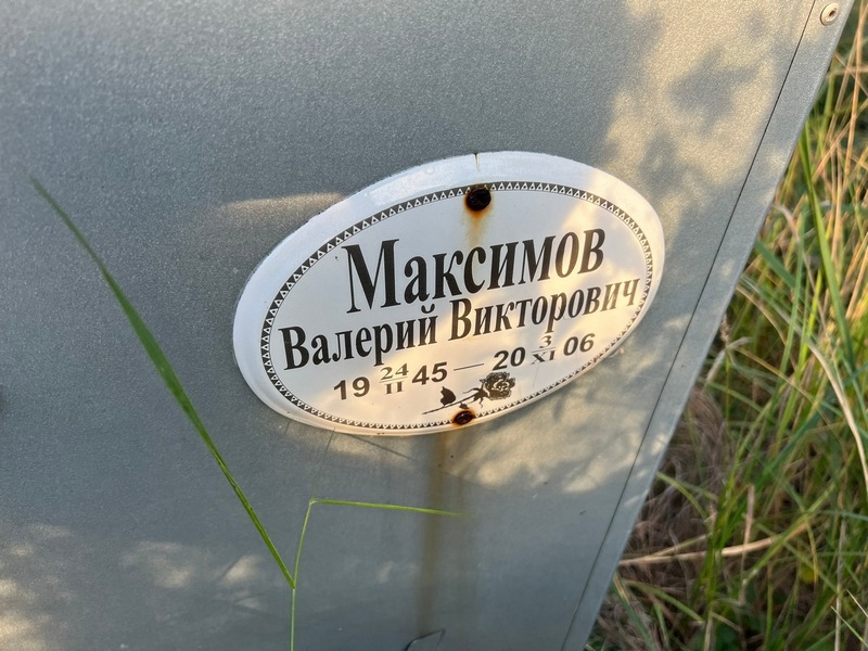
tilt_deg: -32.4
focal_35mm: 26
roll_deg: -3.4
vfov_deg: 53.1
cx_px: 434
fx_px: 652
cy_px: 326
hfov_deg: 67.3
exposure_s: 1/351
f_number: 1.5
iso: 50
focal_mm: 5.7
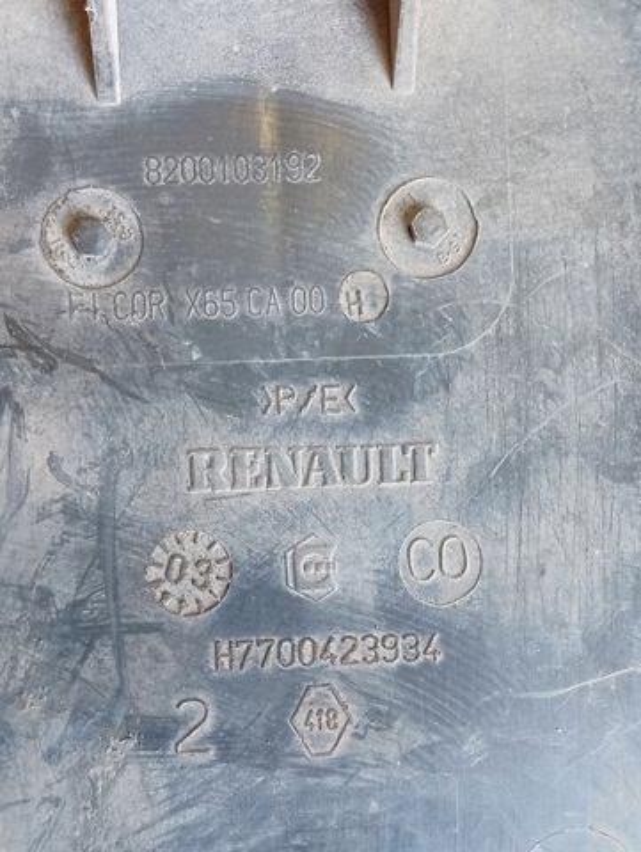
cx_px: 320
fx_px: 1282
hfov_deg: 28.1
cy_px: 426
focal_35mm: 52
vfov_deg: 36.8
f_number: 1.8
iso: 451
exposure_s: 1/33.3
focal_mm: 3.96
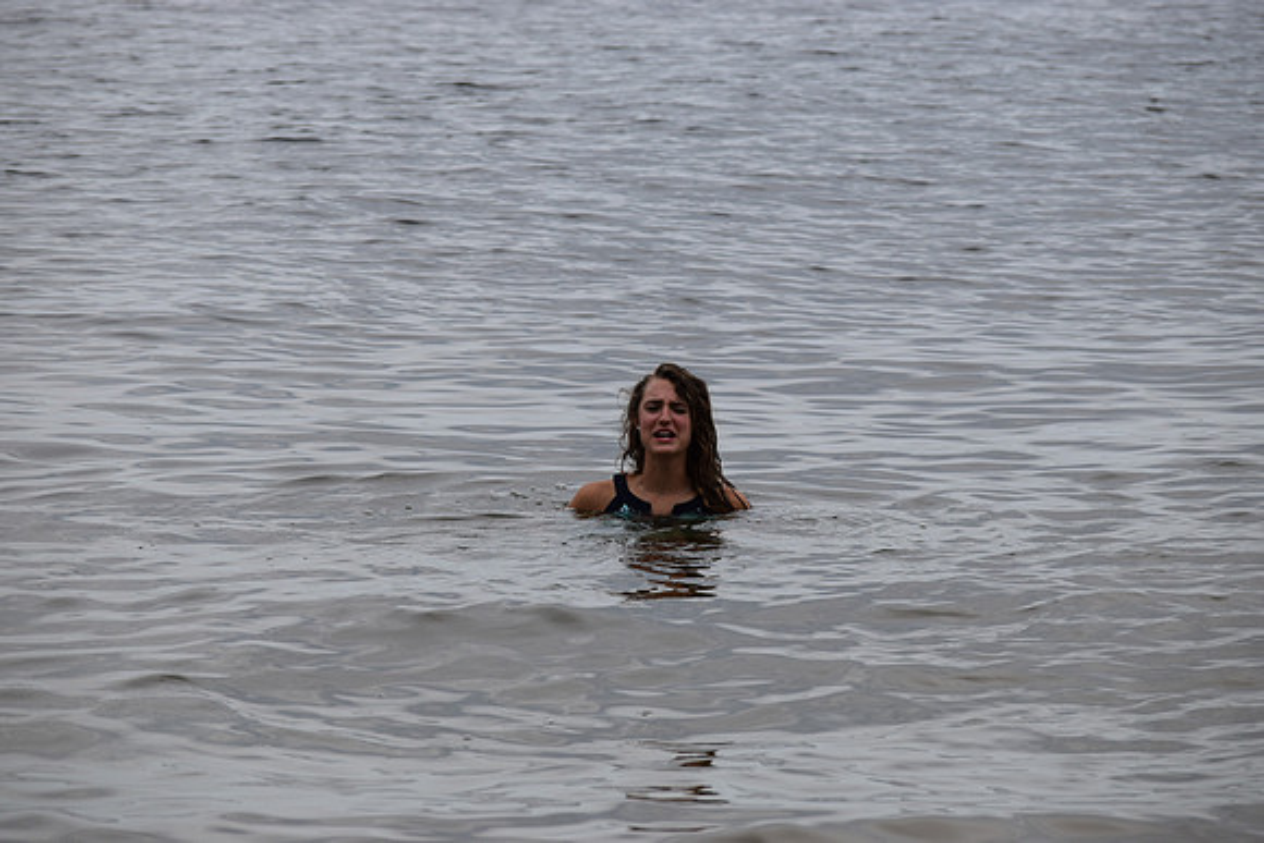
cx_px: 632
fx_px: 5531
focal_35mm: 158
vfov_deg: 8.7
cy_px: 422
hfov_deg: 13.0
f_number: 5.6
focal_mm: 105
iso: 400
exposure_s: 1/1250
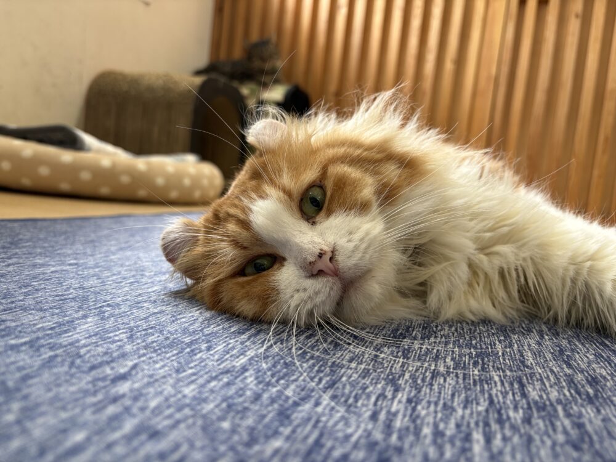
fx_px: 463
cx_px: 308
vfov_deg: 53.1
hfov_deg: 67.3
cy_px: 231
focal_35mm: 26
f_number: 1.6
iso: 125
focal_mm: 5.96
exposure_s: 1/85
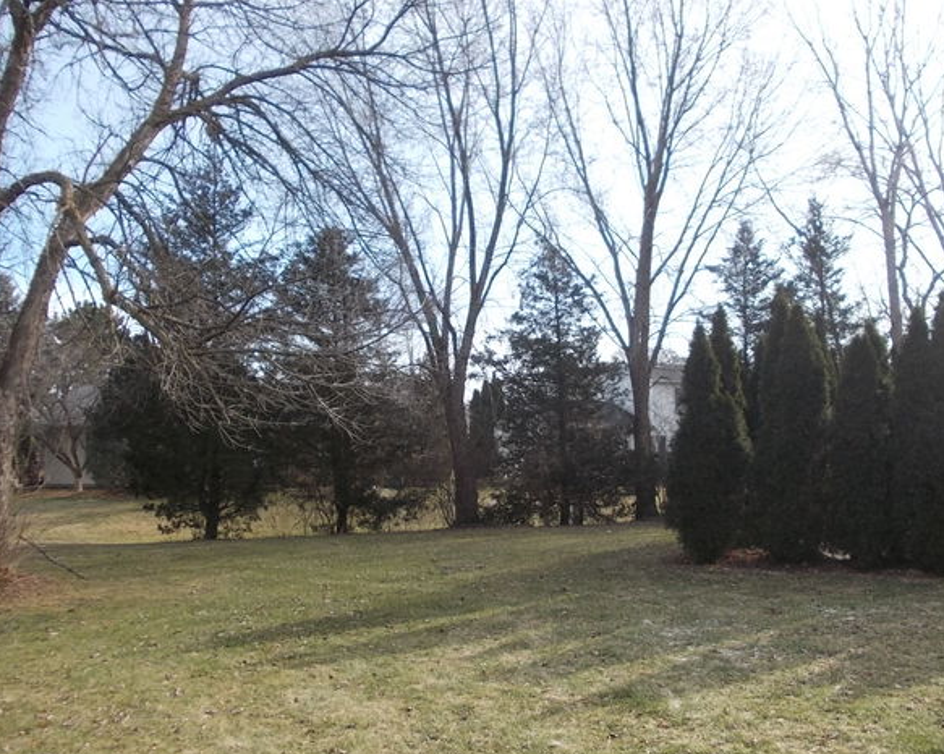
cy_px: 387
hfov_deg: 58.7
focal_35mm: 30
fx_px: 838
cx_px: 512
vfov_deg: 48.5
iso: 80
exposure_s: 1/125
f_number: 5.4
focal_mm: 4
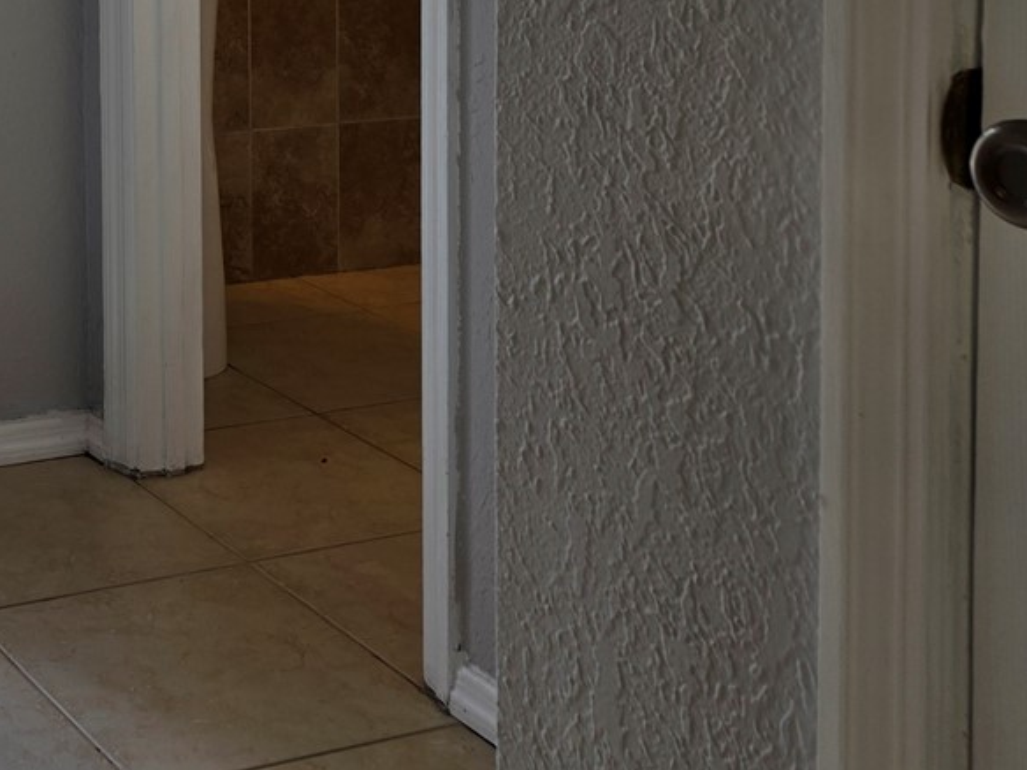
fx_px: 1869
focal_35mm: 63
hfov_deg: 26.4
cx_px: -288
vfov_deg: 21.2
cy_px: -214
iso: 32
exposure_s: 1/120
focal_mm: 6.3
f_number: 1.7
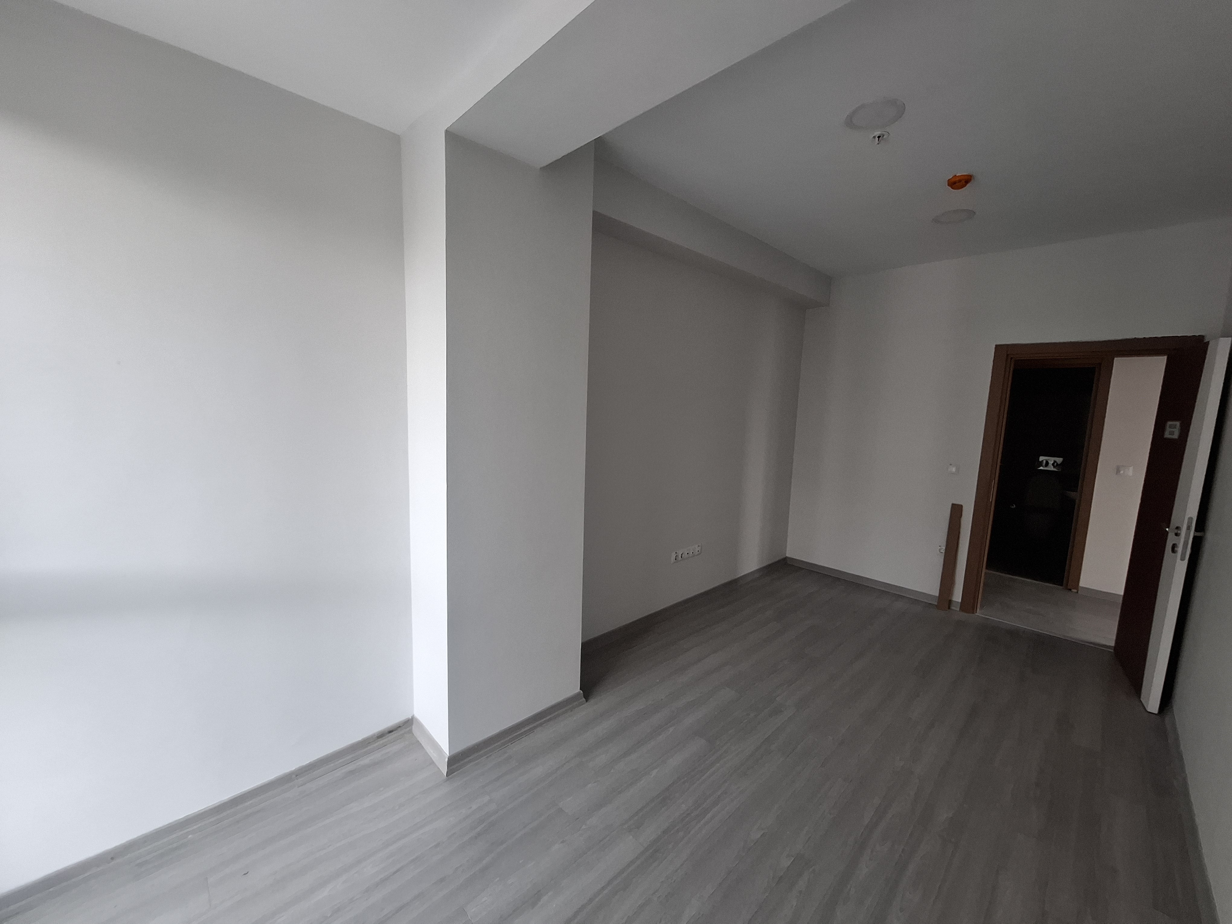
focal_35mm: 13
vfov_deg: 89.9
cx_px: 616
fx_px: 463
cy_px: 462
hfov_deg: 106.2
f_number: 2.2
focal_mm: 1.74
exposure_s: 1/50
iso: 125
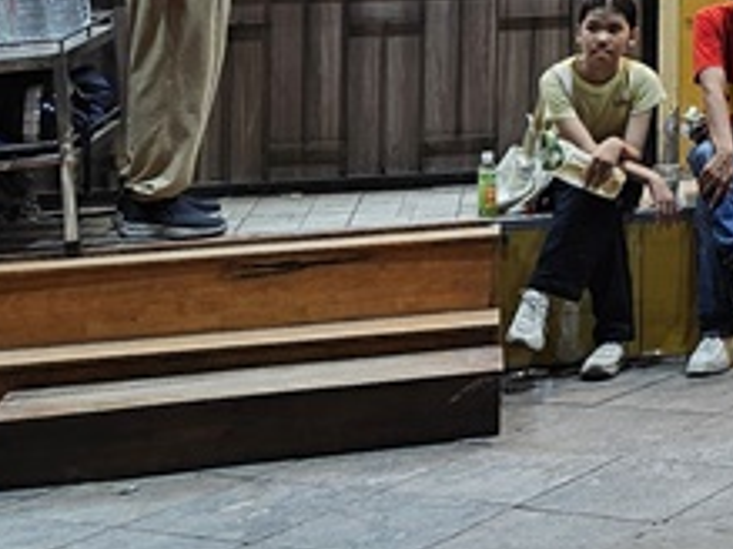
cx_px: 1269
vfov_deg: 13.4
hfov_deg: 16.2
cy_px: -251
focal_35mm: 105
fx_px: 2222
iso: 100
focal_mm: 5.4
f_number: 1.8
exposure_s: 1/50
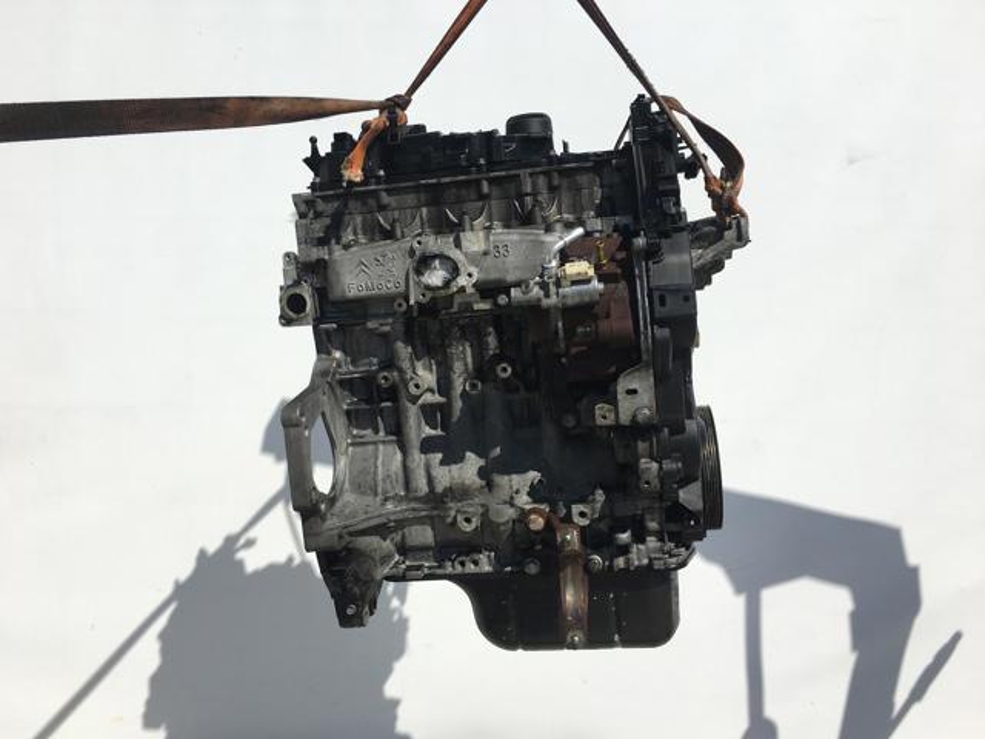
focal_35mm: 29
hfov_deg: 61.7
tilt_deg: -4.0
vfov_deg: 48.2
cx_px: 492
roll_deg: -1.1
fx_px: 825
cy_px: 370
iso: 25
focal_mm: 4.15
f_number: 2.2
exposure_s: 1/3344
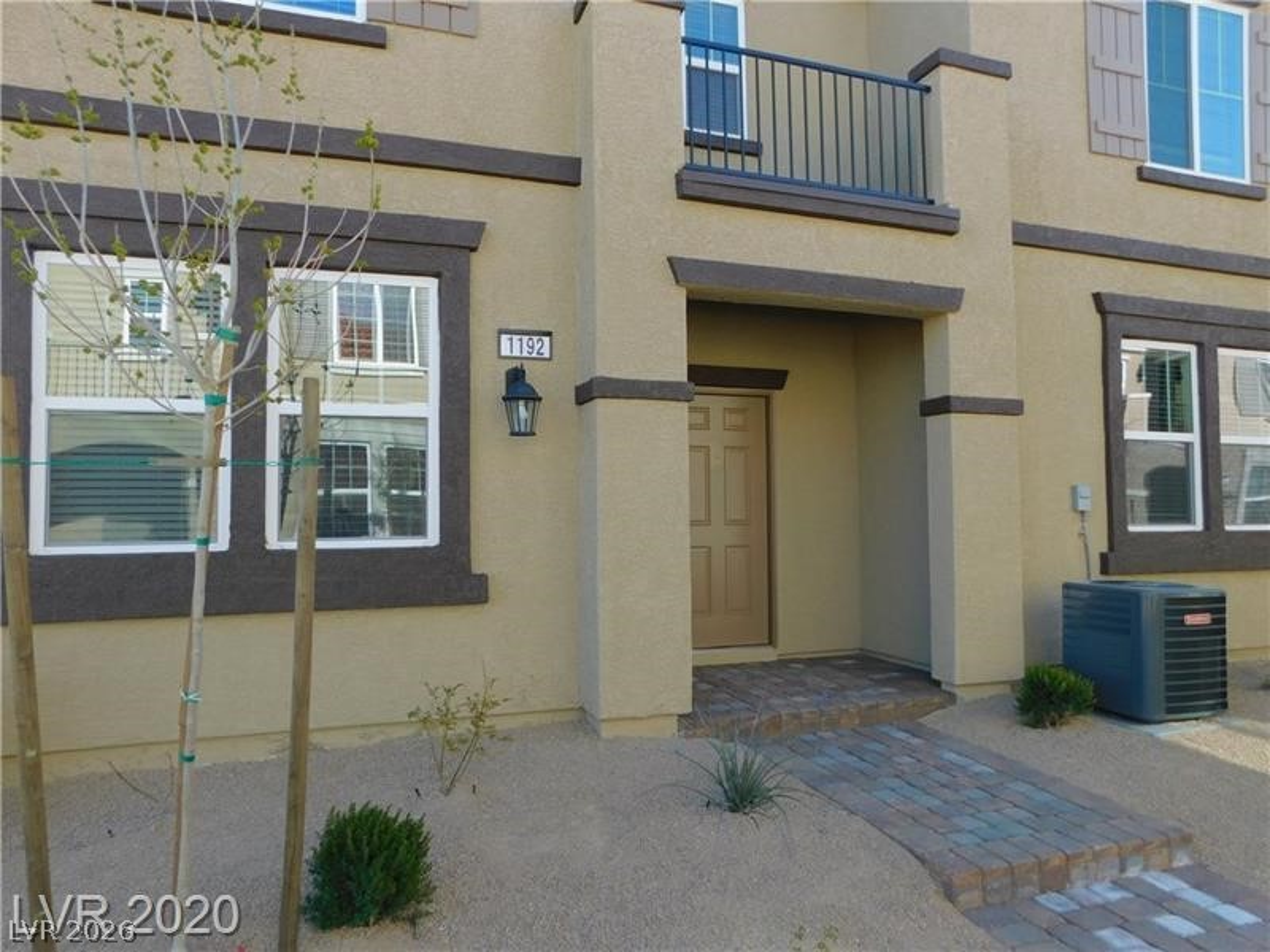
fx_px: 844
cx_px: 635
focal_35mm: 23
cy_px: 476
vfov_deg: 58.9
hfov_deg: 73.9
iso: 125
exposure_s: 1/400
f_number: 3
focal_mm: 4
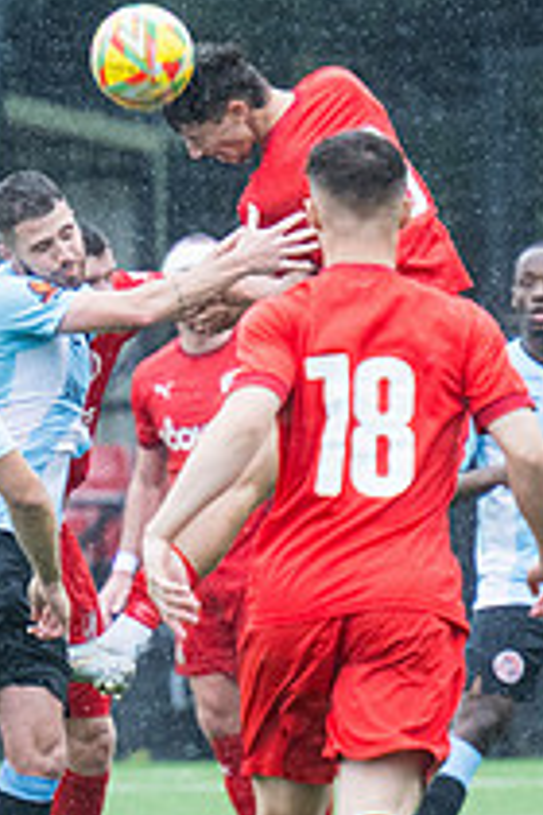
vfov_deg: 1.8
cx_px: -21
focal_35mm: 1117
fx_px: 25270
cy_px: 265
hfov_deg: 1.2
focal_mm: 220
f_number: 4
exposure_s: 1/1250
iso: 1000
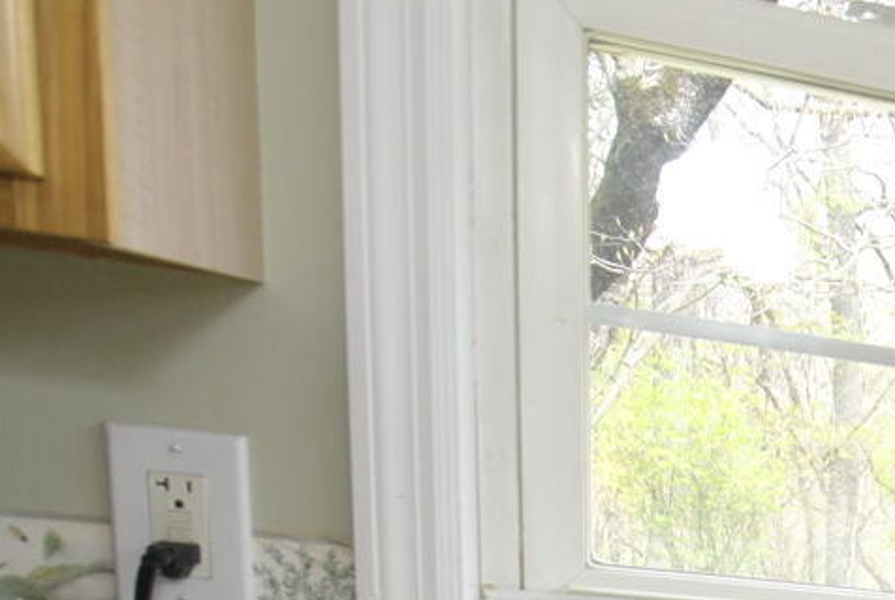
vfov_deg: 18.8
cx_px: 1401
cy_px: 972
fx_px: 1519
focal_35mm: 61
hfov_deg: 24.3
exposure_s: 1/200
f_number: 4
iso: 200
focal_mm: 10
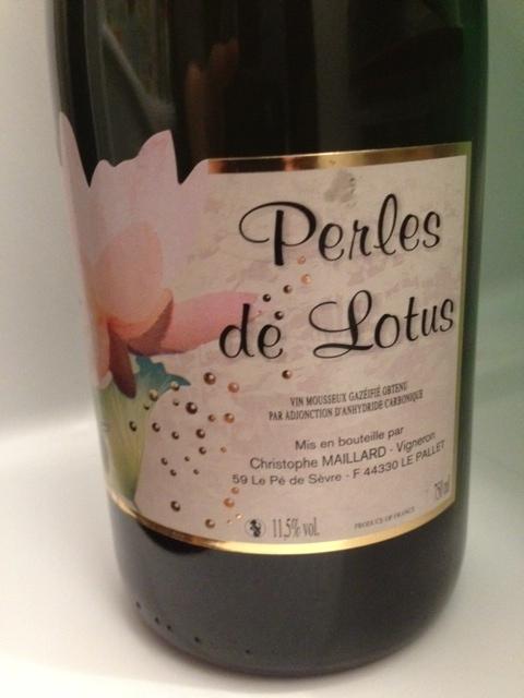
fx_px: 706
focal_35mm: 35
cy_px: 349
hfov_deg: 40.7
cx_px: 262
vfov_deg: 52.6
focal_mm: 4.28
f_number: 2.4
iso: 500
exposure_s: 1/15
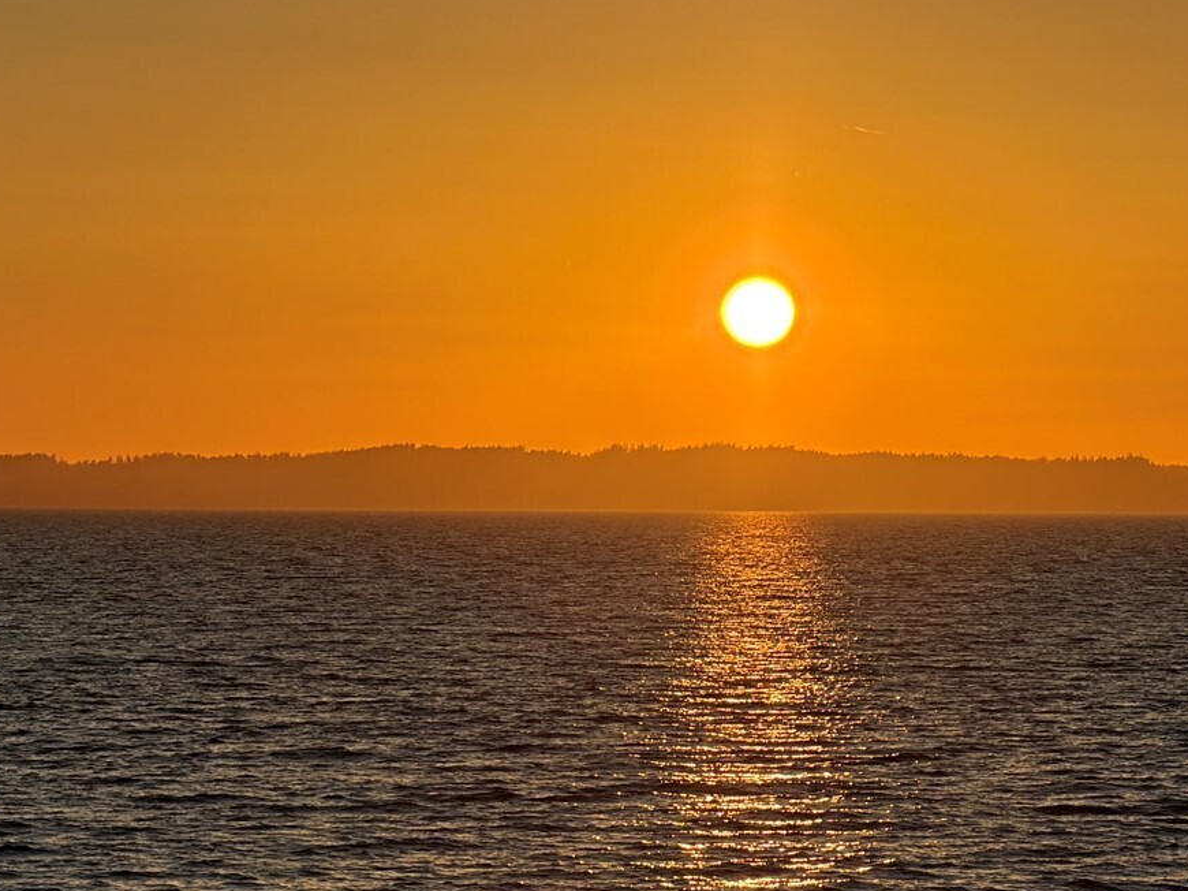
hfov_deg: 10.7
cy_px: 593
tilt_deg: -2.2
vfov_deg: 8.1
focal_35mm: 184
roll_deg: +0.1
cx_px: 660
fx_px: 6313
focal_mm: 16.89
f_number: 2.8
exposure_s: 1/1259
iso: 32
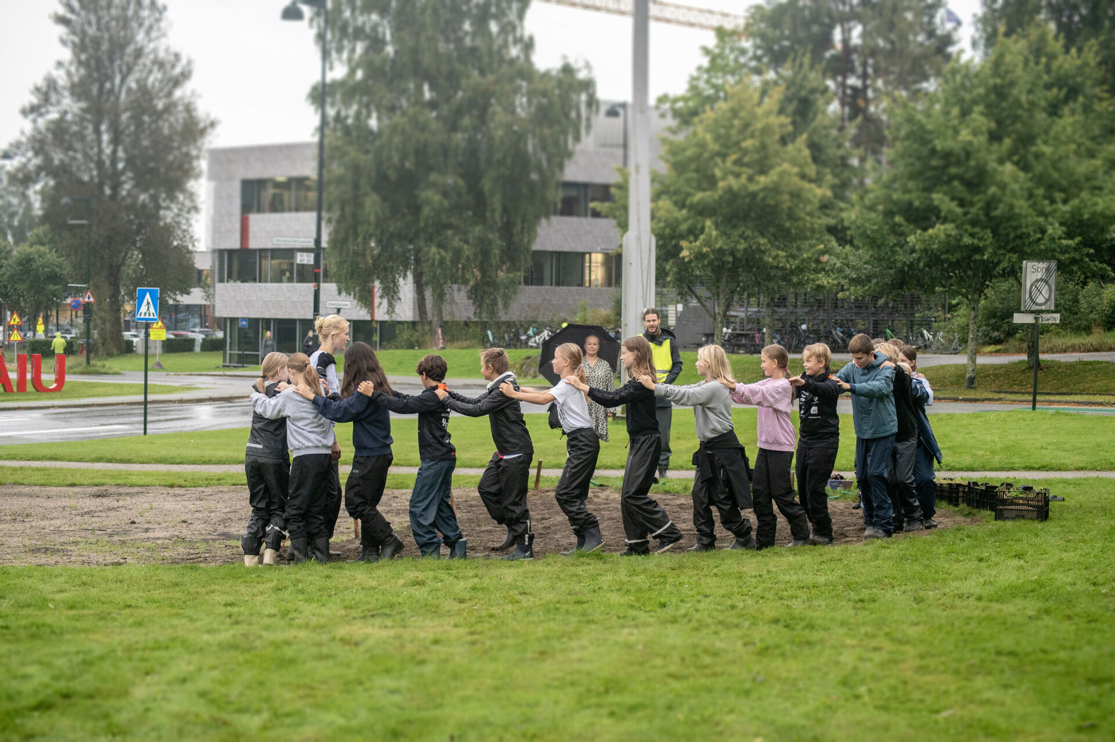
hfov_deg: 28.9
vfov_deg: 19.4
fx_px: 2166
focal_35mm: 70
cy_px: 371
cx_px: 558
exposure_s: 1/400
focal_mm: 70
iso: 2500
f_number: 5
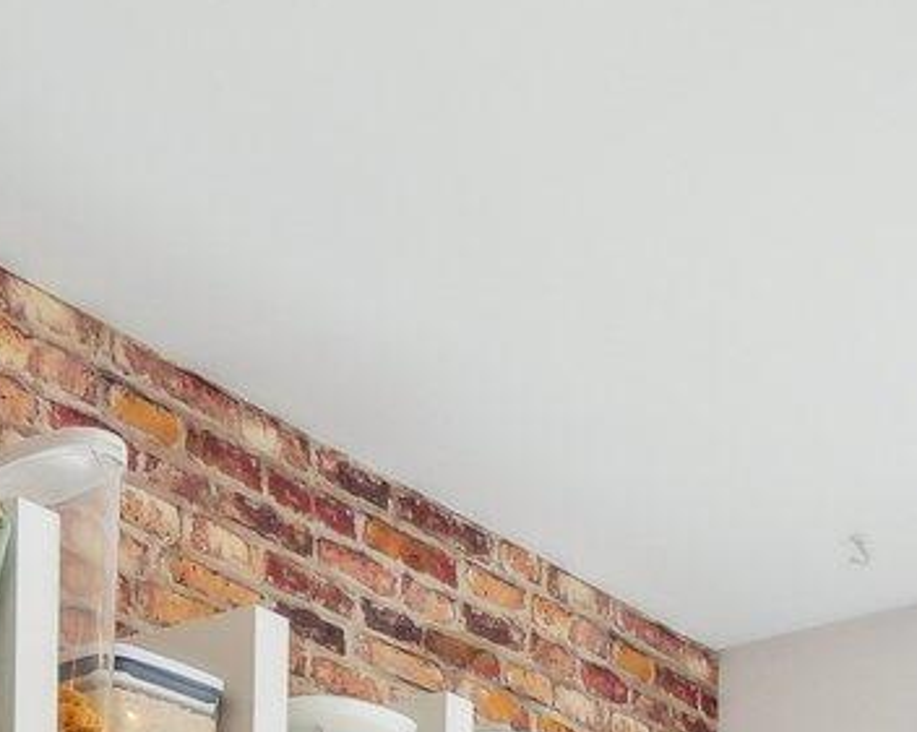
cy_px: 1431
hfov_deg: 23.0
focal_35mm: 82
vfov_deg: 15.3
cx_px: 208
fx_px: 2224
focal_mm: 10
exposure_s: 1/30
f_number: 8
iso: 100
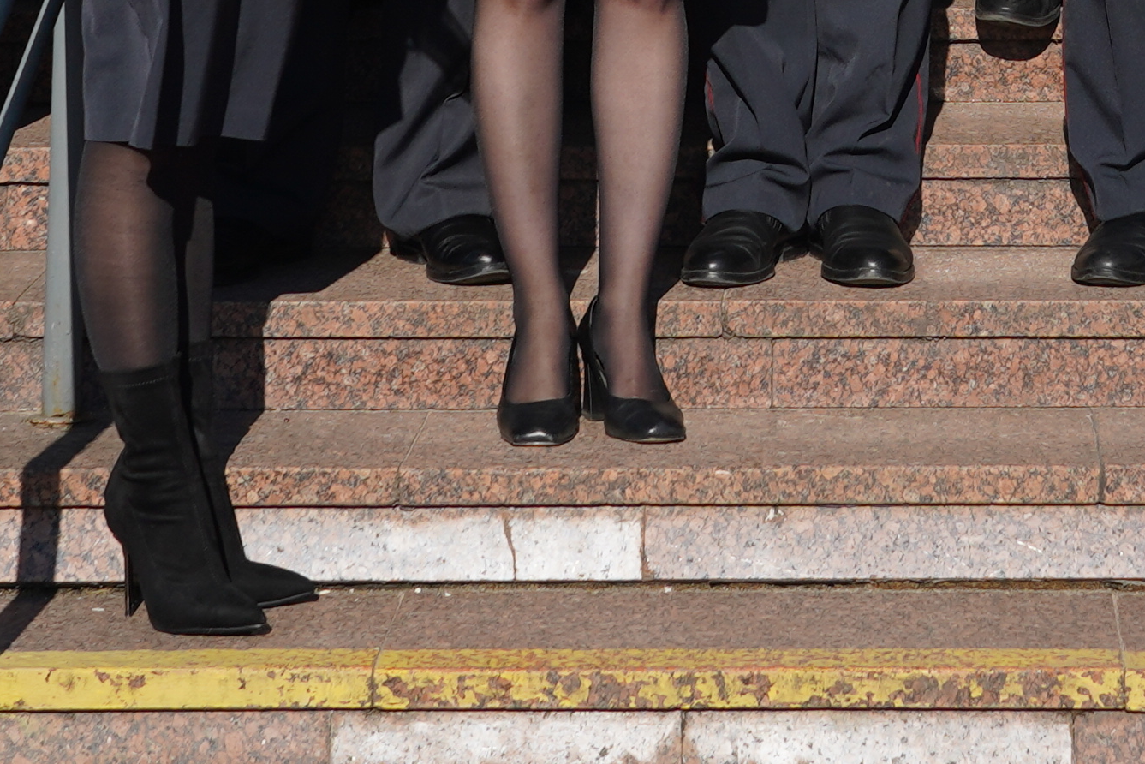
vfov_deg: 7.8
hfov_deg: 12.3
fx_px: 5281
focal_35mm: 166
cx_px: 969
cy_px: -920
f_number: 8
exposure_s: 1/500
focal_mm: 37
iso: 125
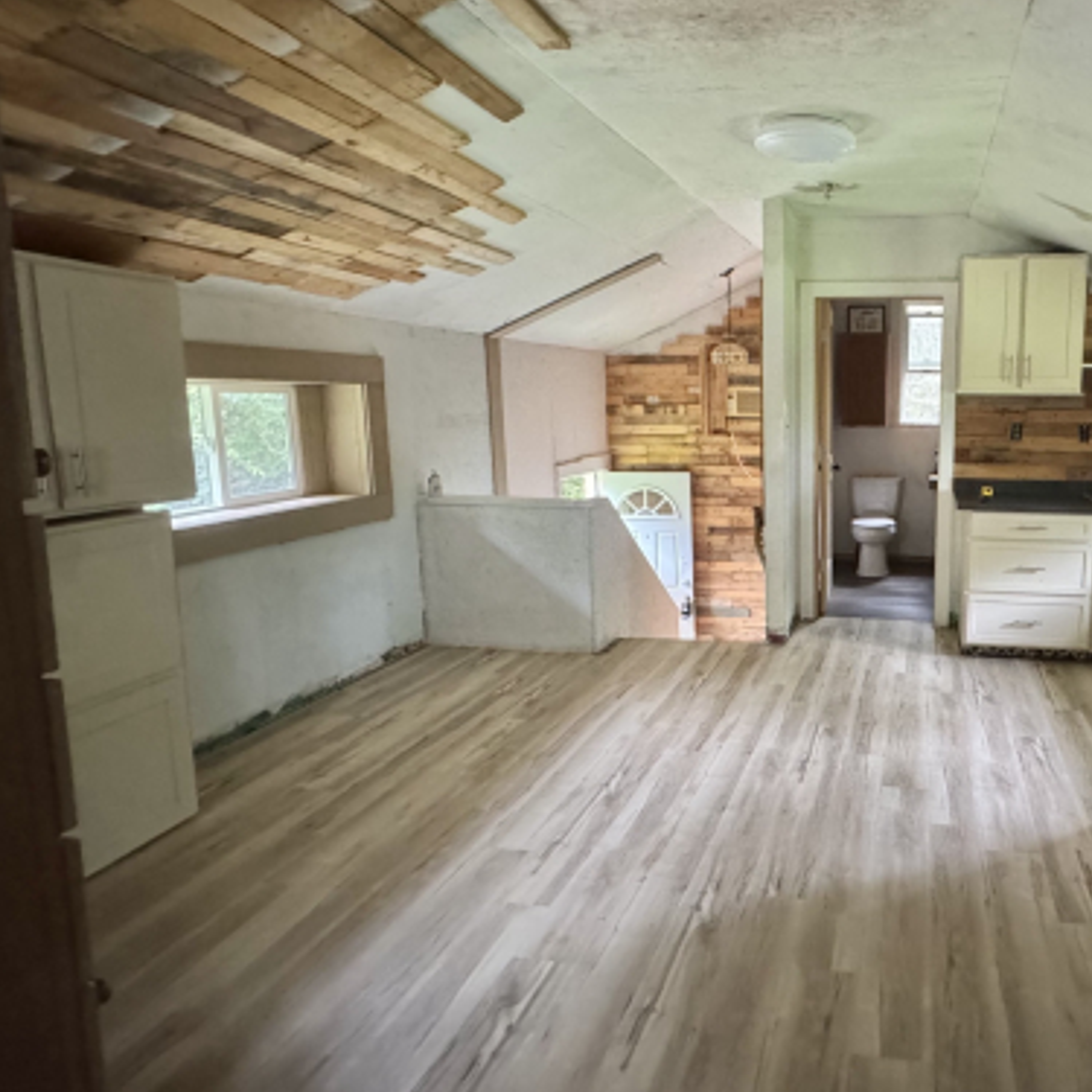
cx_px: 837
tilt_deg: -7.8
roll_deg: -0.6
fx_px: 785
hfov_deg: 64.8
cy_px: 510
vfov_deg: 69.5
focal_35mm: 22
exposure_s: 1/60
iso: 1250
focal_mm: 2.22
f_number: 2.2
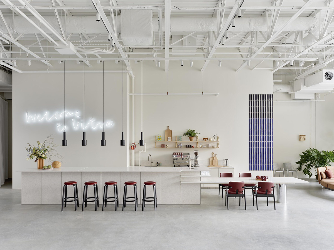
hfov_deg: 71.6
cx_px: 167
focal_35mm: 24
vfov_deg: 56.8
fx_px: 232
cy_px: 125
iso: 100
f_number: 16
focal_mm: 30
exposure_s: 10
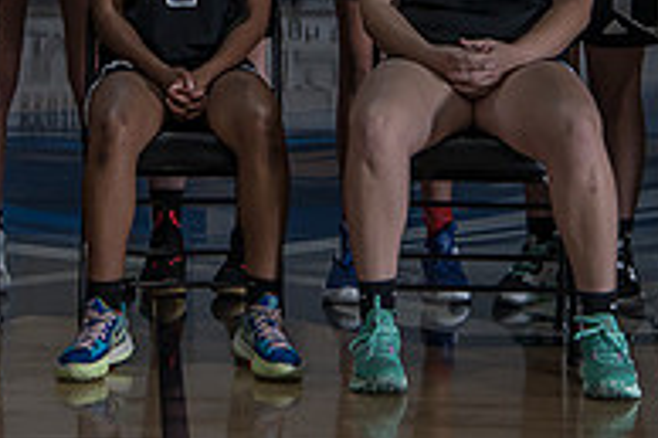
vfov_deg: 7.6
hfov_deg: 11.5
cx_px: 234
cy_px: -170
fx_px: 3251
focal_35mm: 178
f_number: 4
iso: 640
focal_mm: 58
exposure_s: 1/200
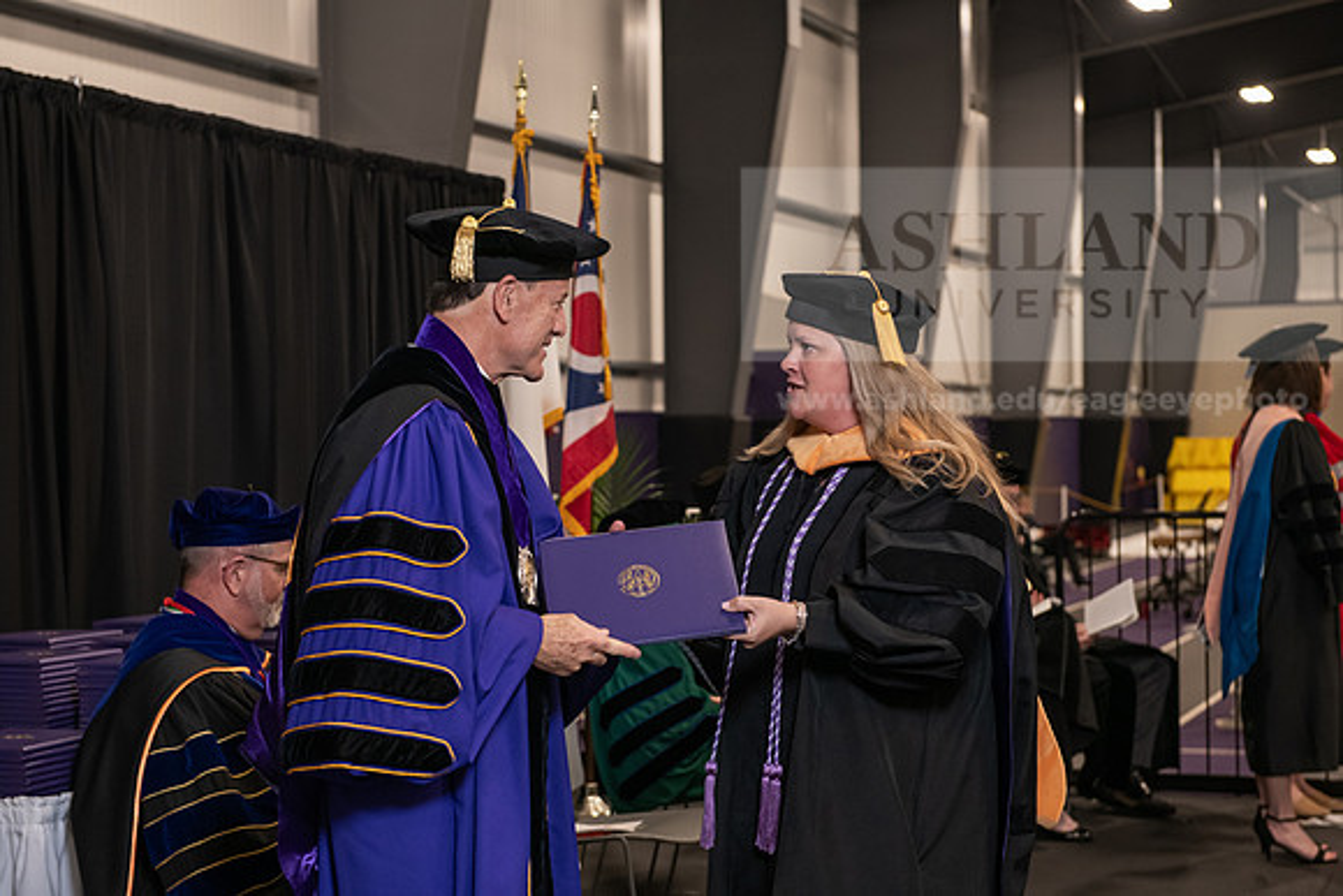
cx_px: 672
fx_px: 2612
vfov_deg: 19.5
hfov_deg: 28.8
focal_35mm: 70
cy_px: 448
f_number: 5
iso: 2000
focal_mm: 70
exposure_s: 1/125
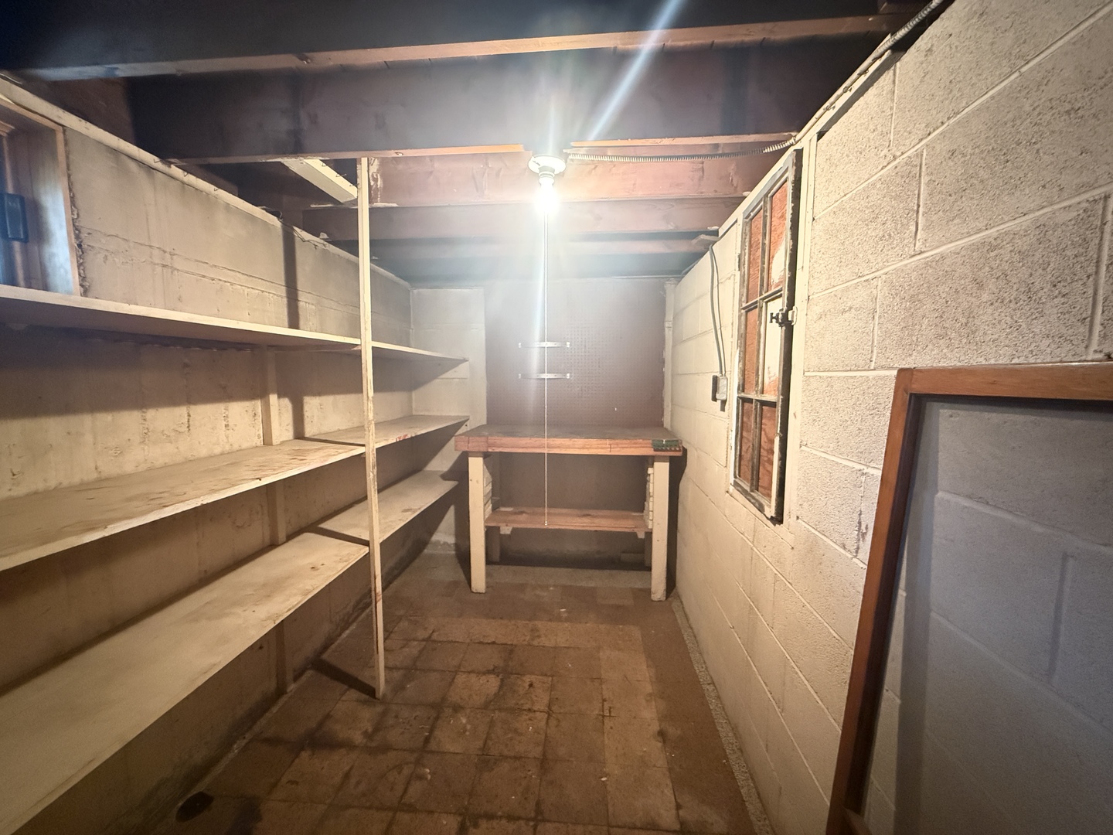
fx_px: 450
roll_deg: -0.3
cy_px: 418
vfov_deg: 85.7
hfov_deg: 102.1
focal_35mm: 14
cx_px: 556
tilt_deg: -5.0
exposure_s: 1/40
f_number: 2.2
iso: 1600
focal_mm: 2.22
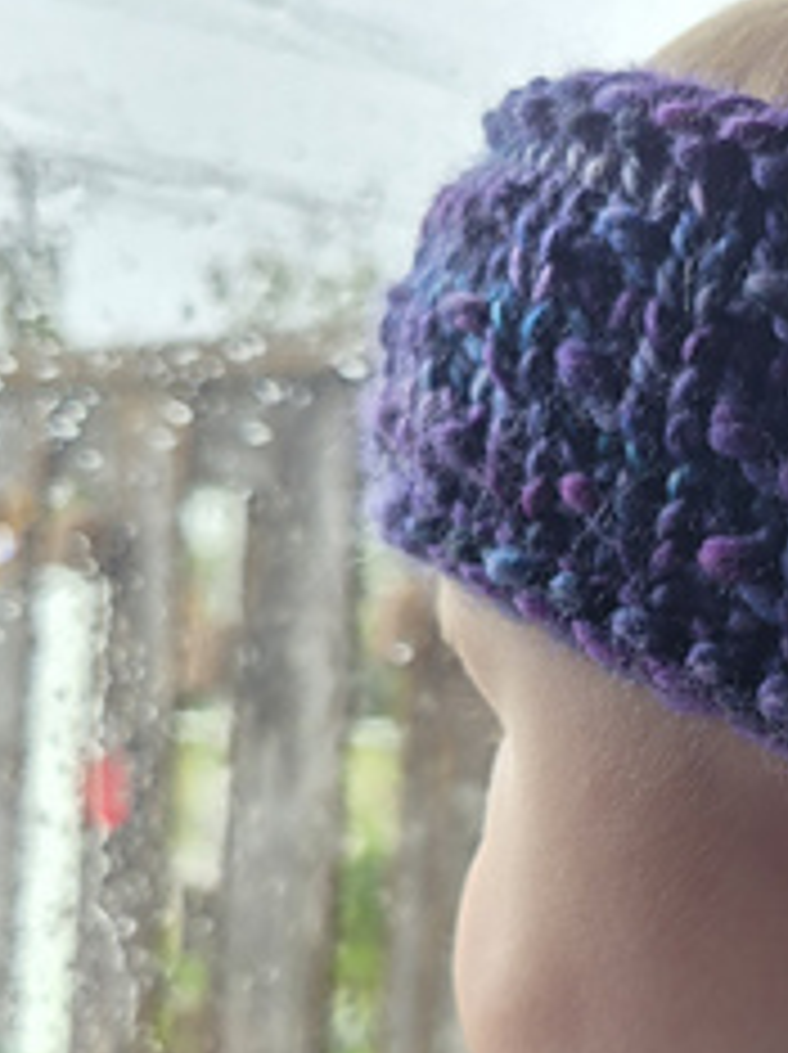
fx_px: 1916
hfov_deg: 21.5
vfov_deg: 30.2
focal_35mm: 63
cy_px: 810
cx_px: 966
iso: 64
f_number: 1.8
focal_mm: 5.4
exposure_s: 1/180
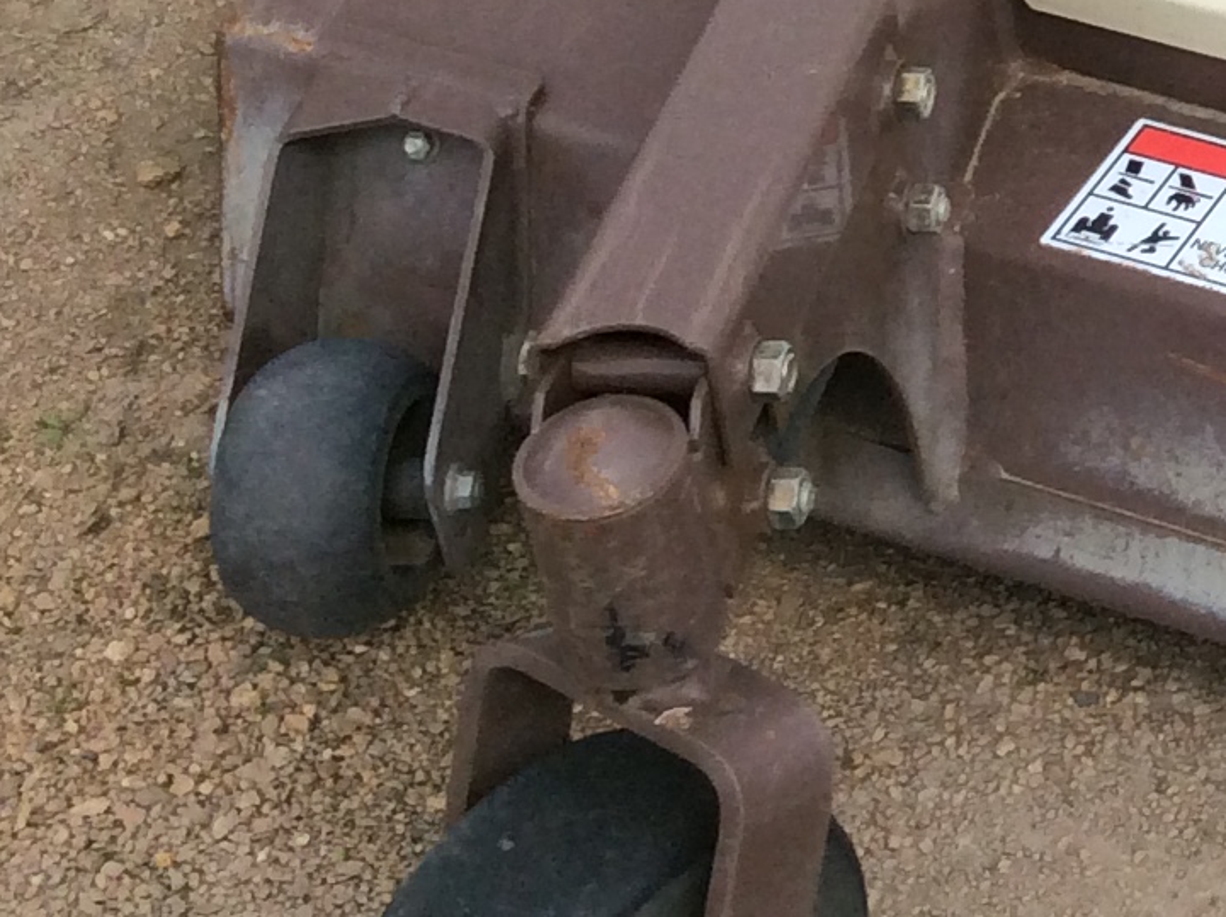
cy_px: -430
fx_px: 4068
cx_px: 1898
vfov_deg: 12.3
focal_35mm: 115
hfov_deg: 15.6
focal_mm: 3.3
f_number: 2.4
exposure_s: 1/1244
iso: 32
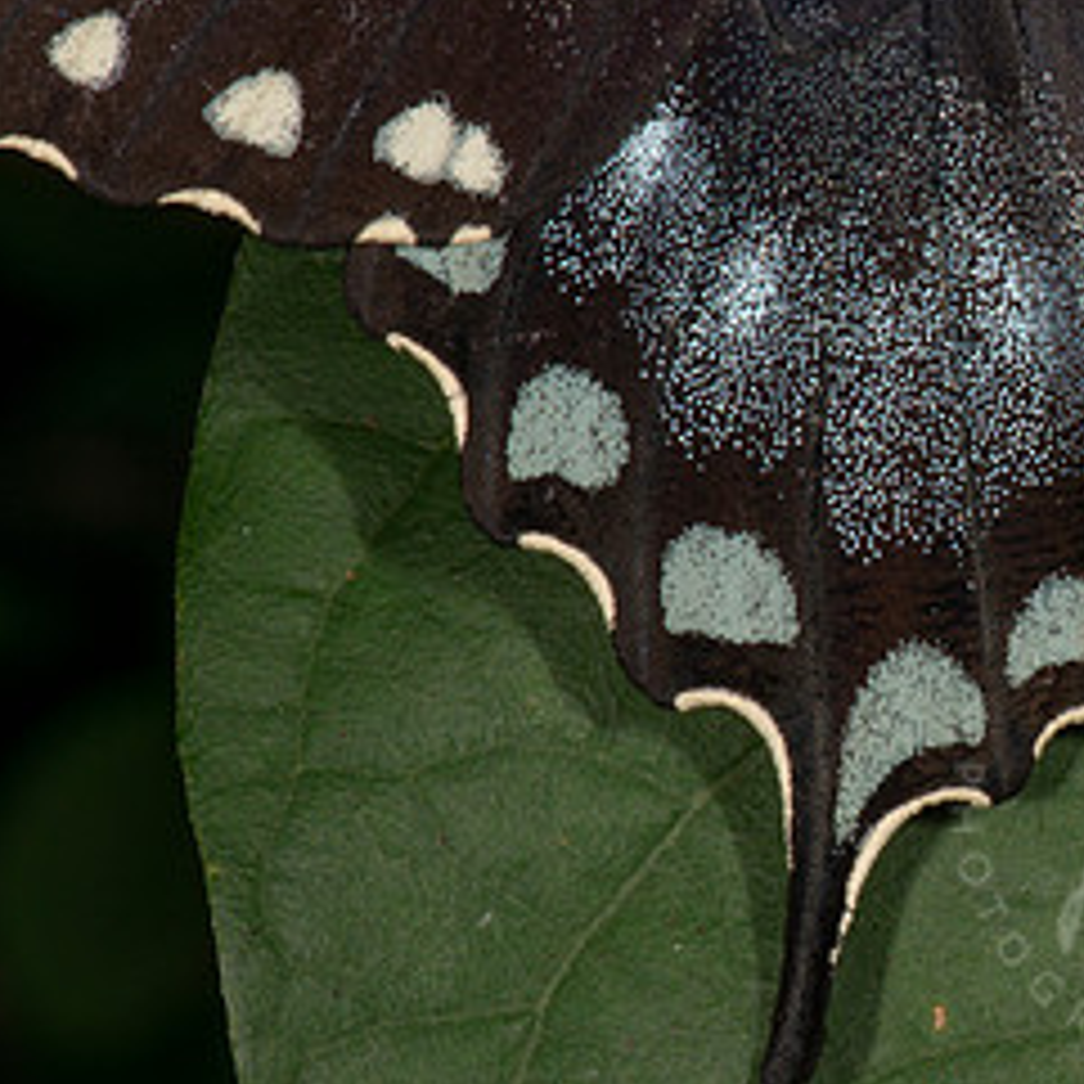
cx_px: 1219
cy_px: 593
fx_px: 9424
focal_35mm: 266
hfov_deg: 6.5
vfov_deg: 6.6
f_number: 32
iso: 100
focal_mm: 105
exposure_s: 1/250
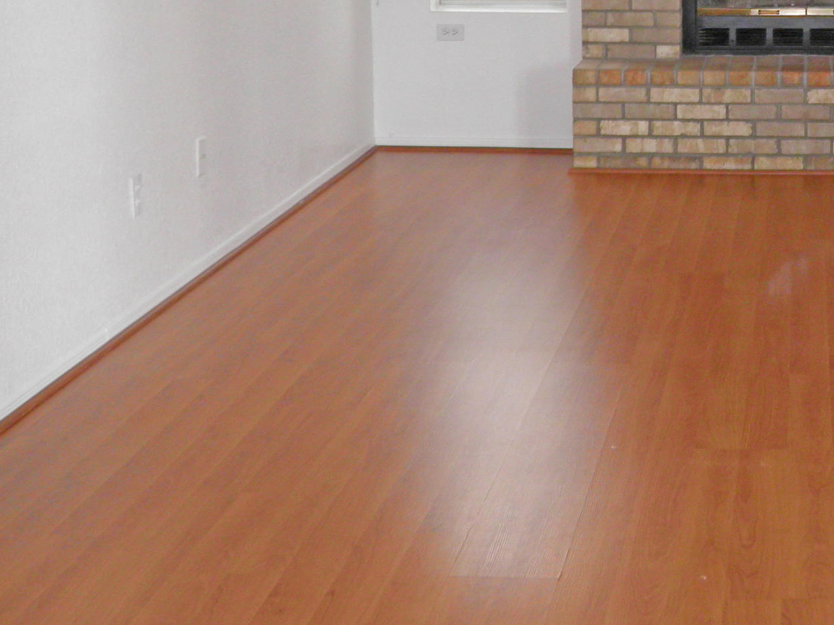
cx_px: 787
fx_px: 1614
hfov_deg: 27.7
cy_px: -27
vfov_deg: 21.0
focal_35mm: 67
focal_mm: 4.9
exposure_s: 1/30
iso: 100
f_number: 2.8
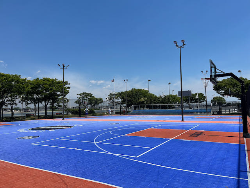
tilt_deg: +5.1
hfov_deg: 67.3
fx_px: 188
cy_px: 94
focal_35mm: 26
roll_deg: +0.7
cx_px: 125
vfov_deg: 53.1
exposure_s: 1/4854
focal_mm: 5.1
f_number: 1.6
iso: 50
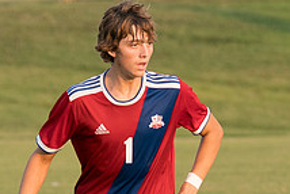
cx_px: 132
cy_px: 191
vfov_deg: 2.3
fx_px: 4732
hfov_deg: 3.5
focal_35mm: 587
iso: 320
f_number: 2.8
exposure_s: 1/1250
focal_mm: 92
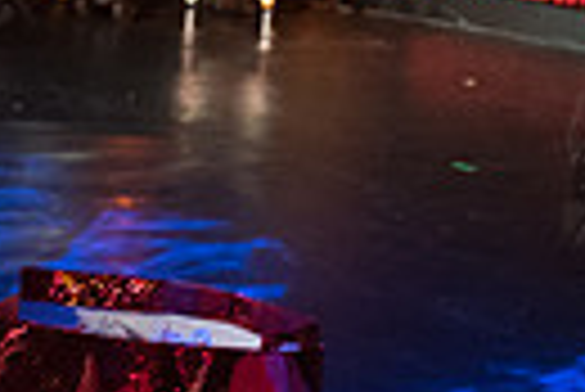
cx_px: 585
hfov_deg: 18.6
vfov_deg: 12.0
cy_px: -273
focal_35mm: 107
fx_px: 1741
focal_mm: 24
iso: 4000
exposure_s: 1/125
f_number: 2.8
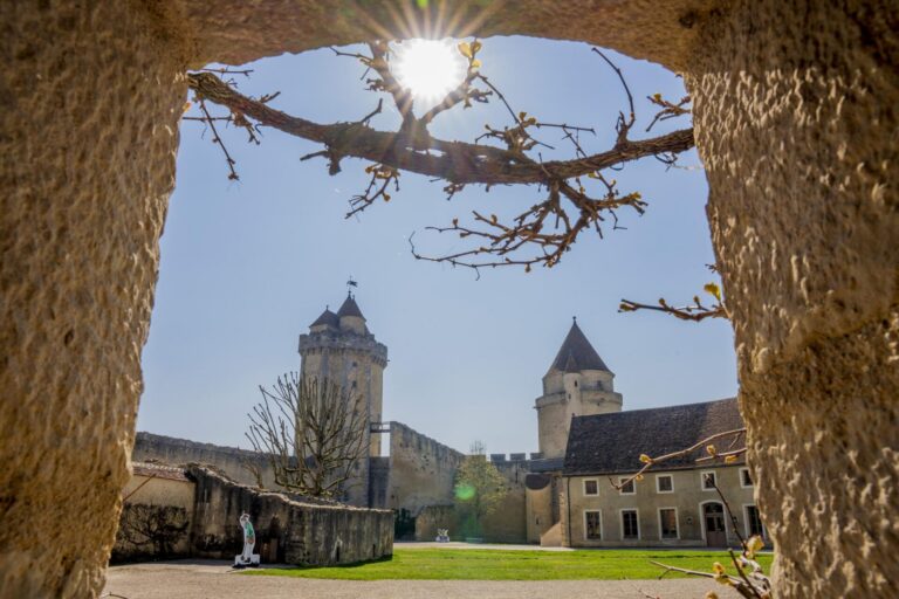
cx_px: 450
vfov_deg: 53.1
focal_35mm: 24
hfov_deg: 73.7
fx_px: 599
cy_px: 300
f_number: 14
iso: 100
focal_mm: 24
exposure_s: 1/125
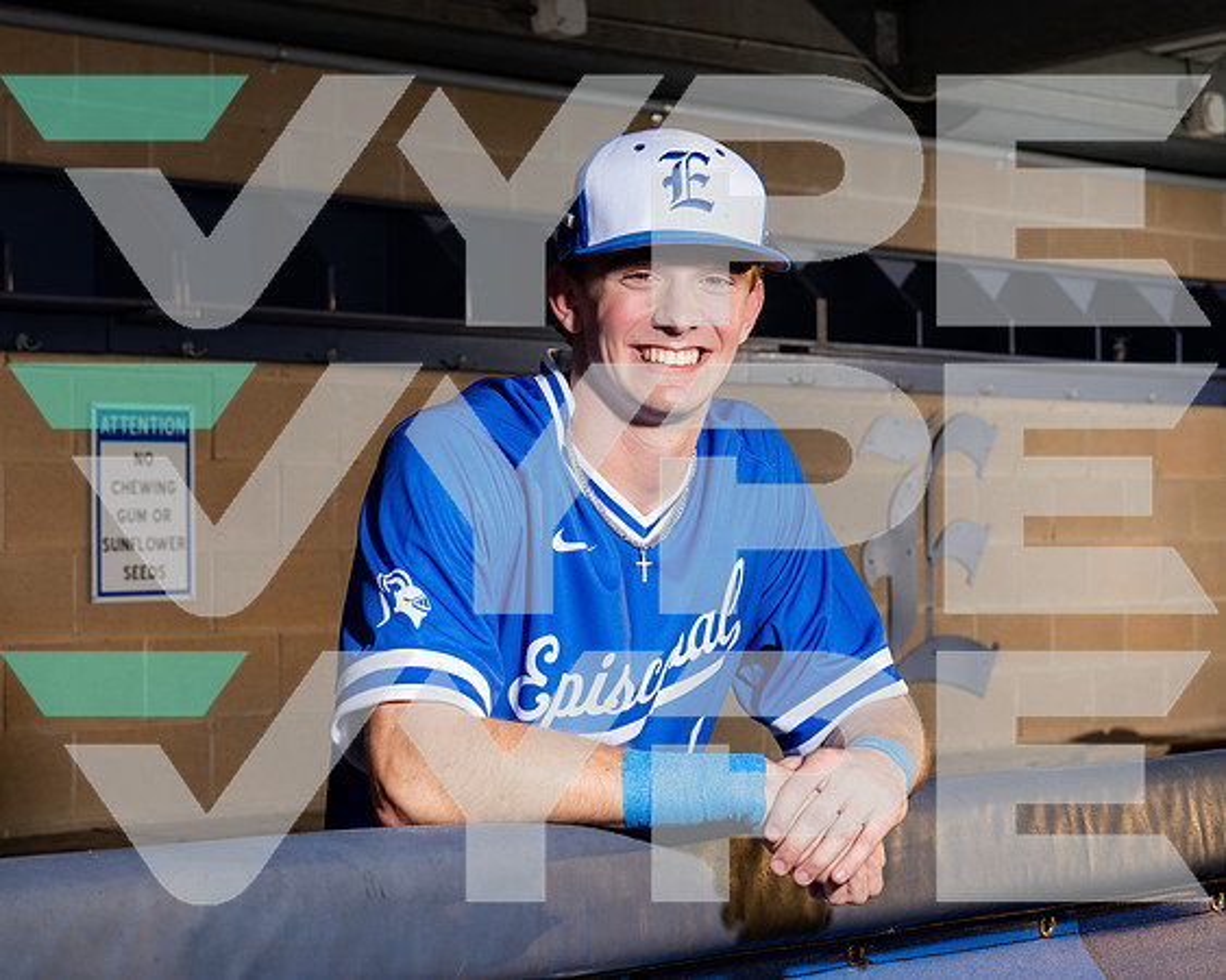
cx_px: 596
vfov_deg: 17.2
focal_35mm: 89
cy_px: 463
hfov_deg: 21.4
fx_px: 3238
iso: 160
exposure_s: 1/250
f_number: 8
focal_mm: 70
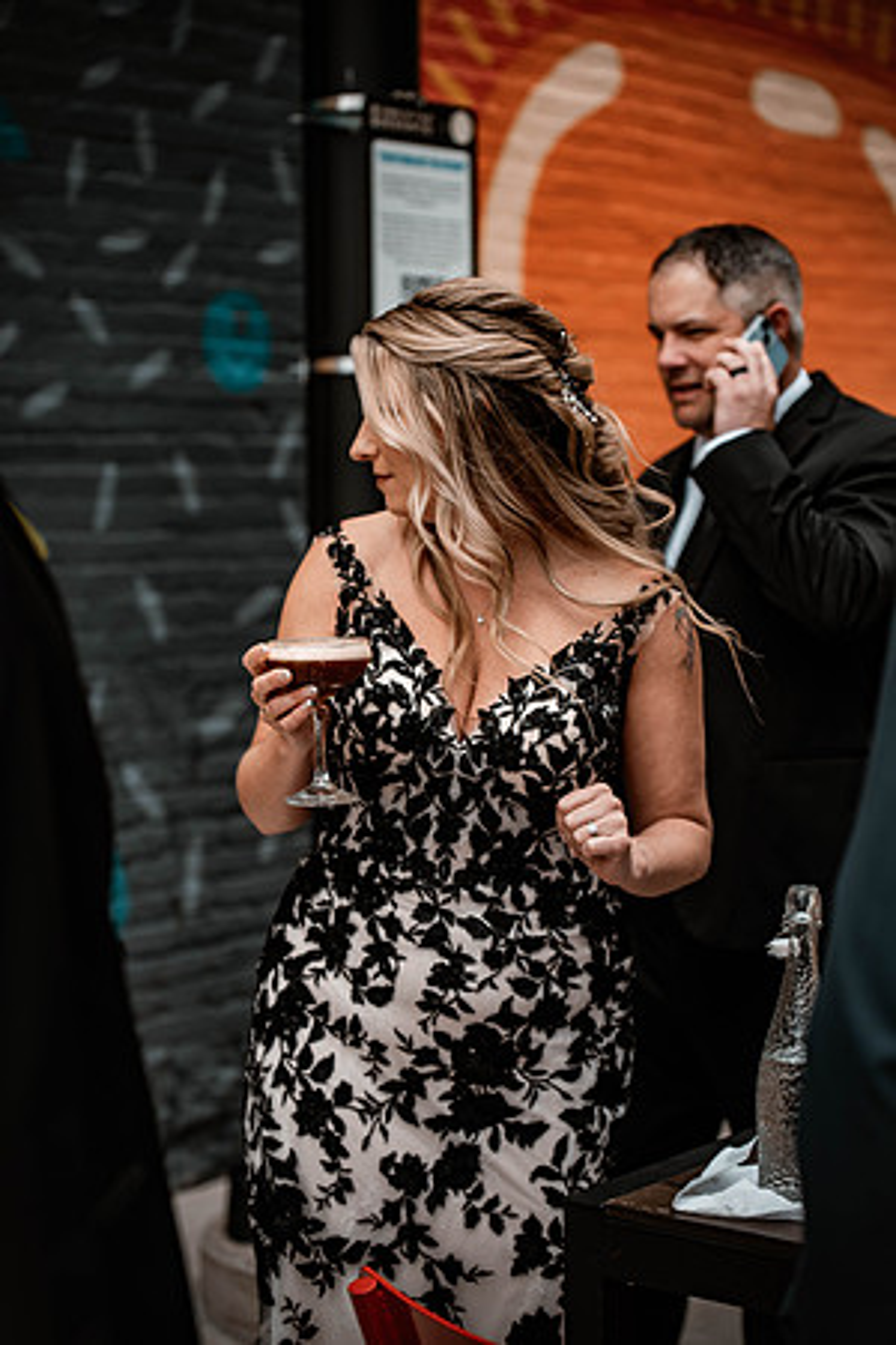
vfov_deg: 28.8
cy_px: 672
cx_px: 448
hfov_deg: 19.5
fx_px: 2613
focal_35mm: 70
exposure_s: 1/1600
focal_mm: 70
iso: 400
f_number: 2.8
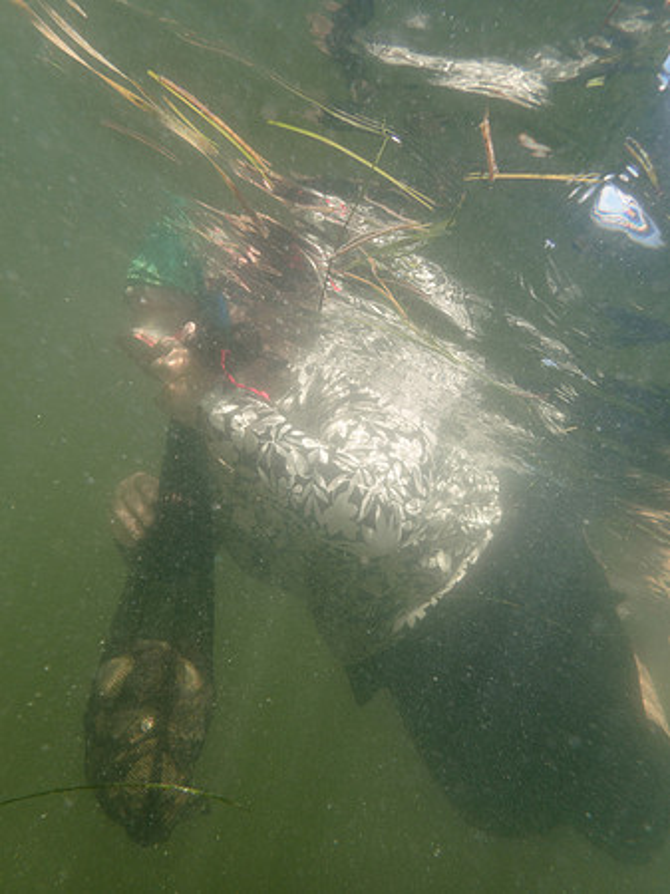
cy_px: 447
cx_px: 335
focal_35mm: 25
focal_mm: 4.5
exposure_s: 1/500
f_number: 2.8
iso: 100
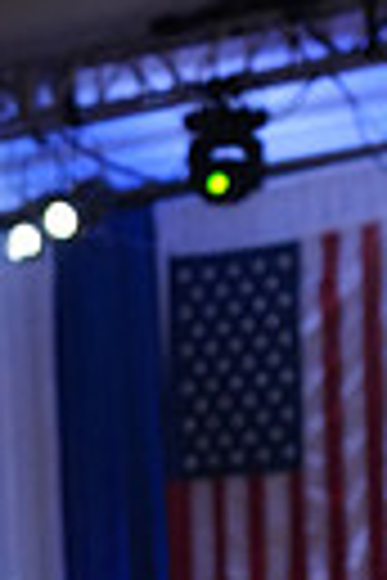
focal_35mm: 341
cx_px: -146
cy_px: 1120
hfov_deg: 4.0
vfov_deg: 5.9
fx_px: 5498
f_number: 4
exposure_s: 1/500
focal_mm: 76
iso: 3200
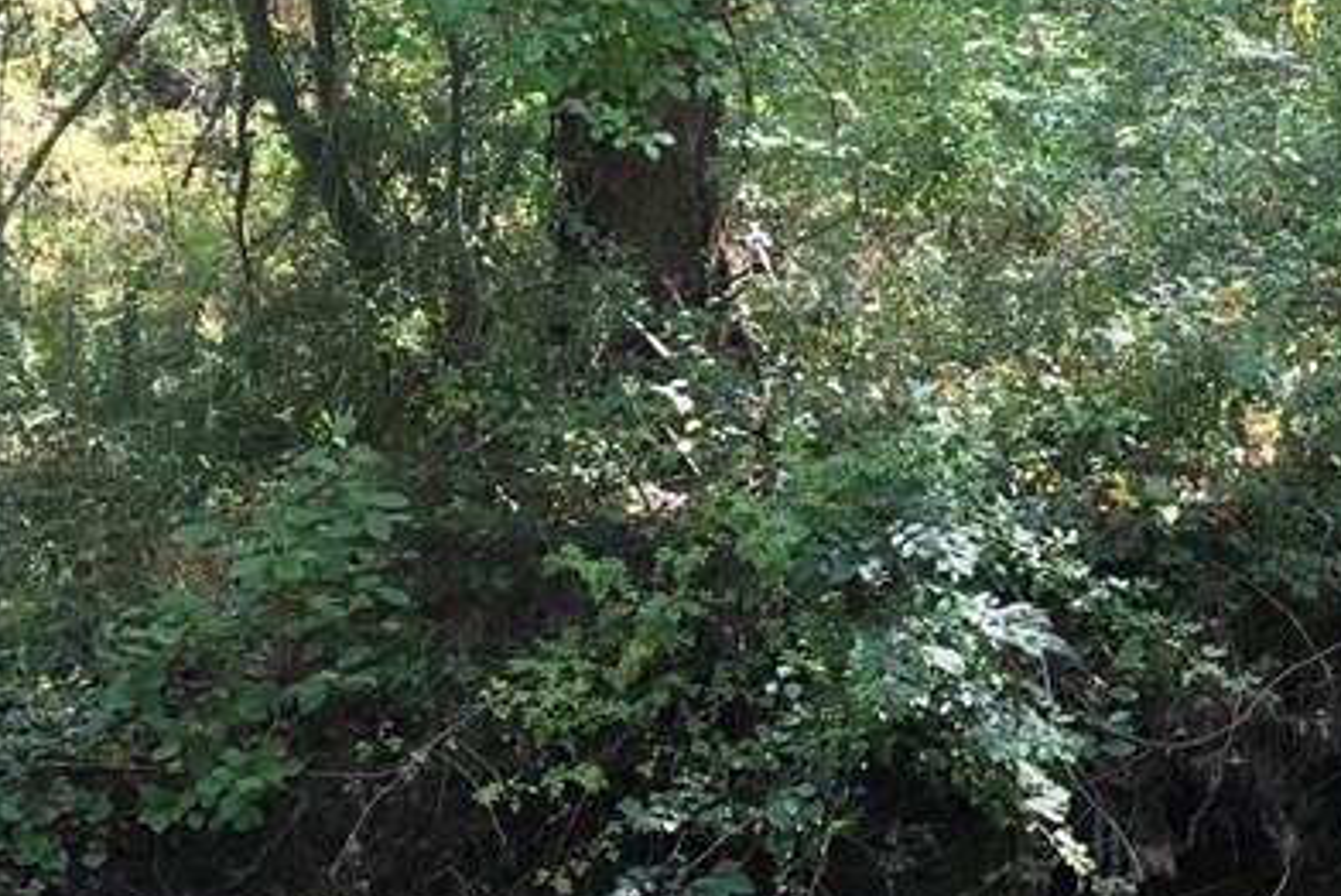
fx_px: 2833
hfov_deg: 25.5
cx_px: 1279
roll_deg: -1.0
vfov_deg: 18.0
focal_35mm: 76
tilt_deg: -3.9
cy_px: 342
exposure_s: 1/90
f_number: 1.8
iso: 40
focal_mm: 3.99
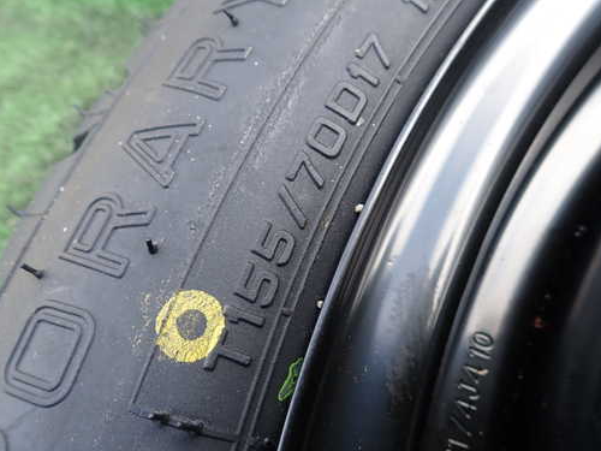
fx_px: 521
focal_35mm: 30
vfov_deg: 46.8
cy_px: 212
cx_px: 299
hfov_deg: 60.0
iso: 100
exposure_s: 1/60
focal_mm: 4.5
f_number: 2.8
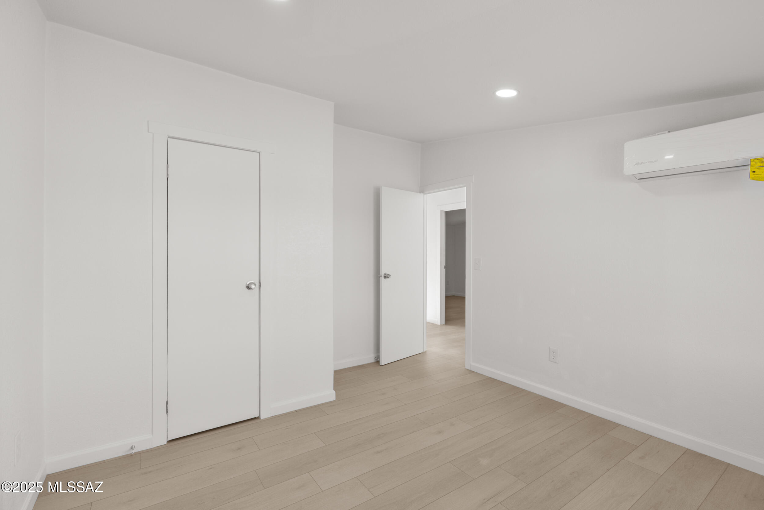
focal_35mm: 16
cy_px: 255
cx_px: 382
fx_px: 340
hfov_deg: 96.7
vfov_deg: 73.8
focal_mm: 16
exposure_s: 1/13
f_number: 8
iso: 200
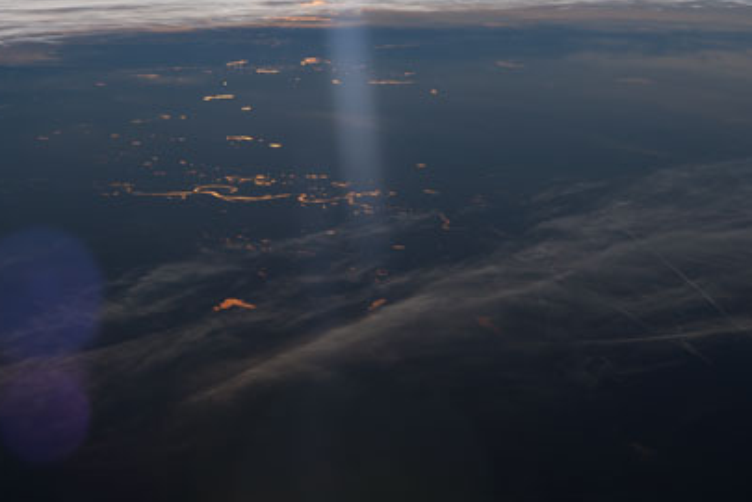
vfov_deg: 5.8
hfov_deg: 8.7
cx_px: 316
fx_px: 4950
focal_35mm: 237
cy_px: 173
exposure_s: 1/3200
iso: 320
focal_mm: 150
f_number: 9
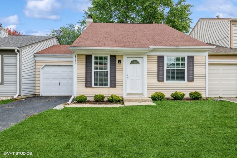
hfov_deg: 73.7
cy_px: 79
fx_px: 158
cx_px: 118
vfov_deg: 53.1
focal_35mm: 24
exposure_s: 1/125
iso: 200
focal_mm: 24
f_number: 9.5
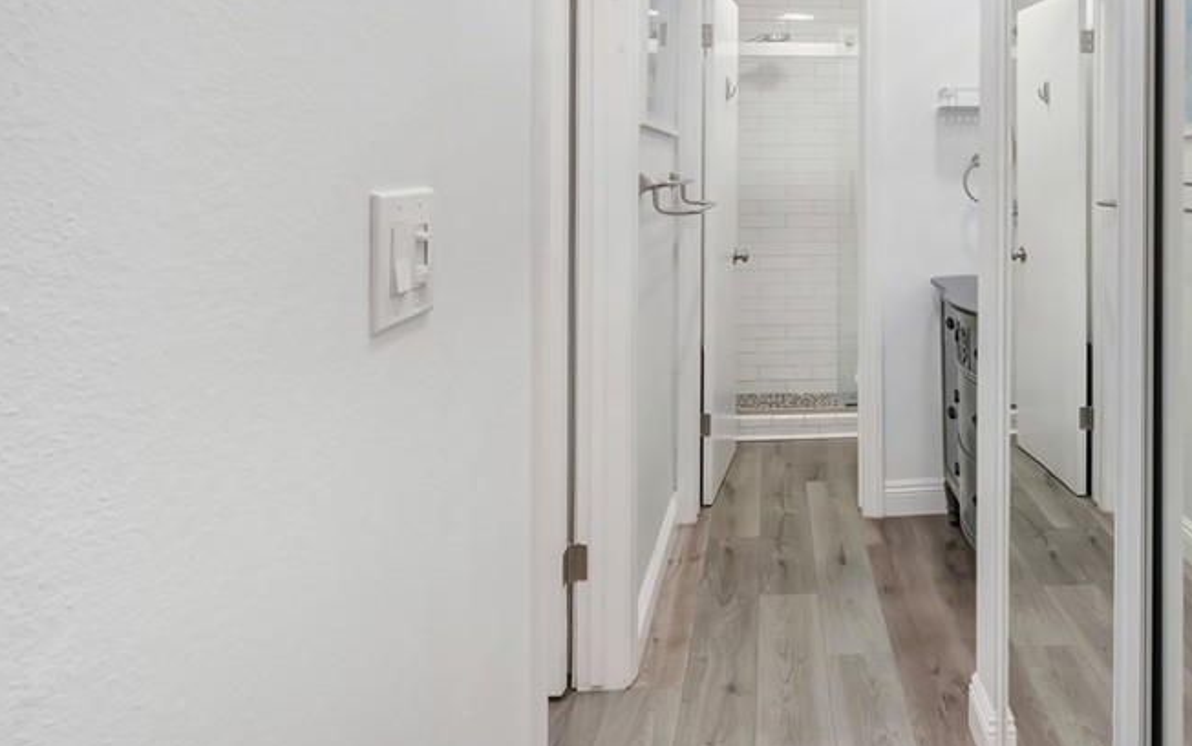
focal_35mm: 24
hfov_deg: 71.3
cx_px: 843
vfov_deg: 49.0
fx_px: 780
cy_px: 180
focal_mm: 10
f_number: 7.1
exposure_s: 1/60
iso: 640
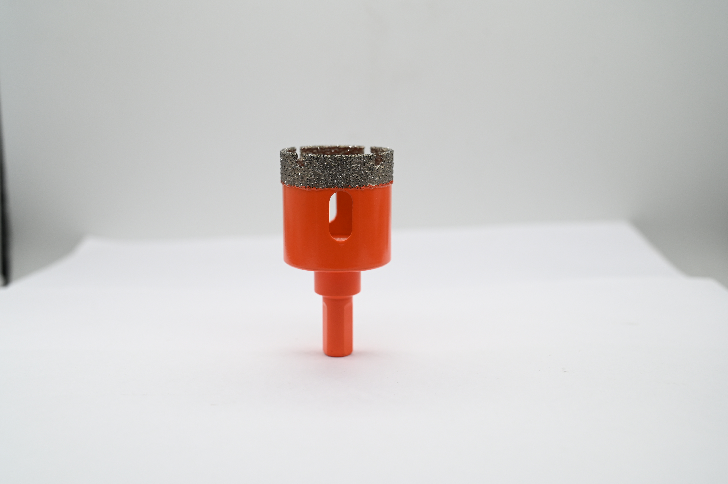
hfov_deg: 45.5
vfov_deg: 31.1
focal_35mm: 43
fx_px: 869
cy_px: 242
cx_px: 364
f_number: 6.3
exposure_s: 1/500
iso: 500
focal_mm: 43
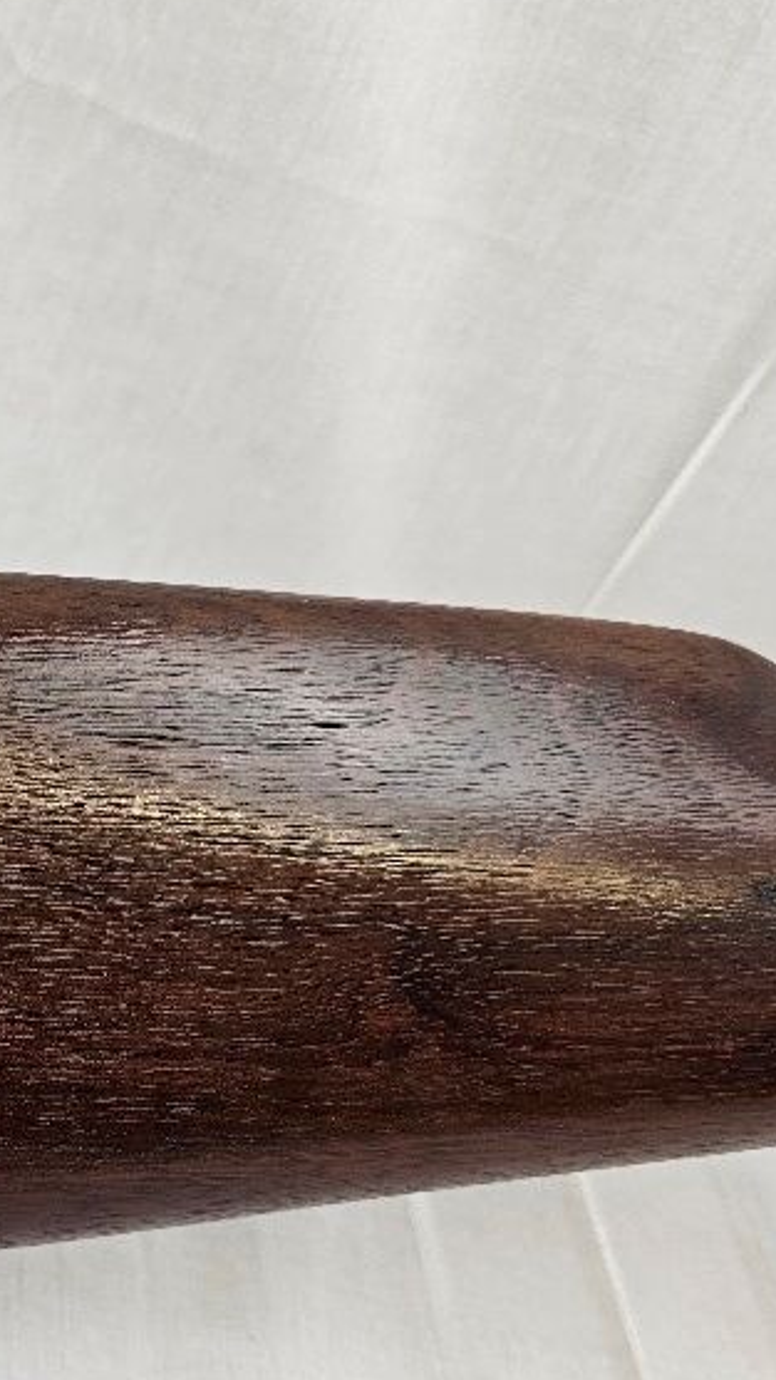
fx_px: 1647
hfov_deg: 23.5
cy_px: 852
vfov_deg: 45.1
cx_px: -221
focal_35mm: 45
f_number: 1.7
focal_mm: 6.3
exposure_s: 1/100
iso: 50
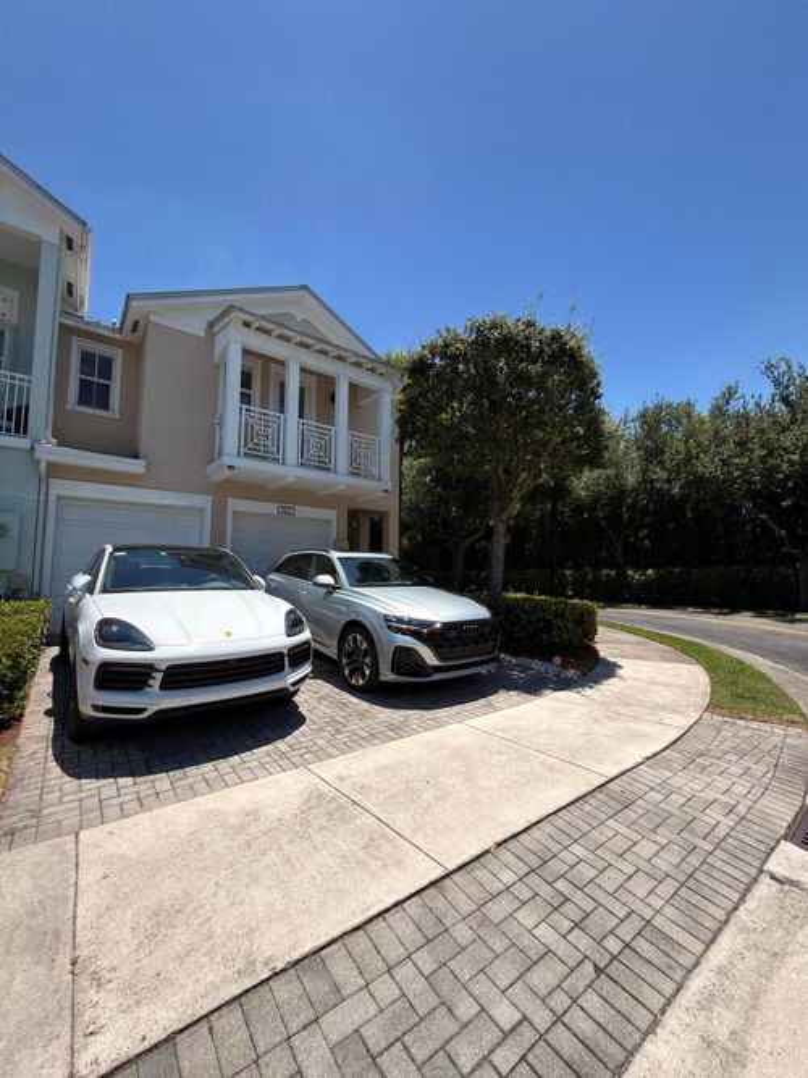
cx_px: 404
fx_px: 436
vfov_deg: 102.1
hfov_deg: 85.7
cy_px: 539
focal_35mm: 14
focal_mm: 2.22
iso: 16
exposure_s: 1/868
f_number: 2.2
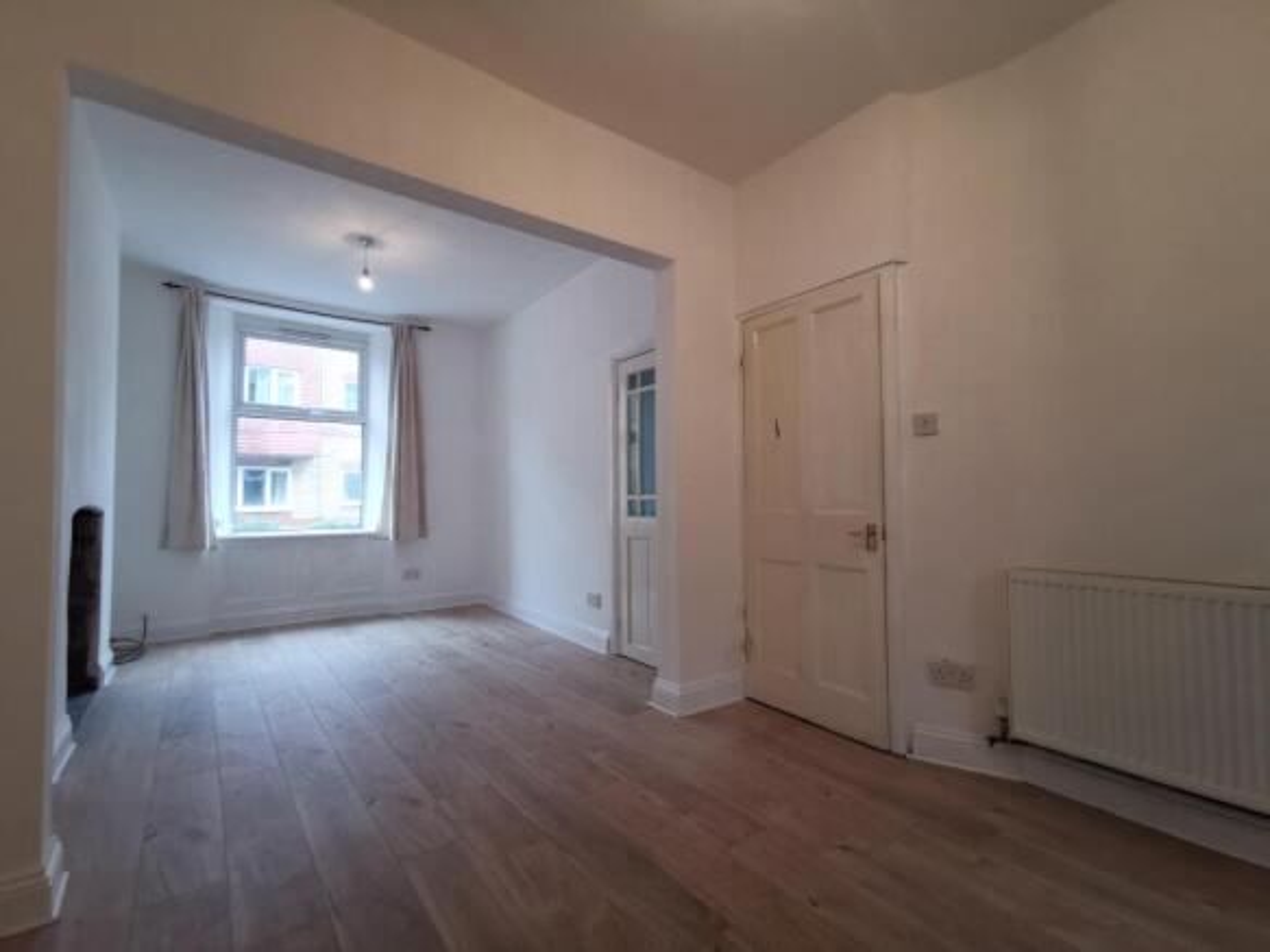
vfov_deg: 78.1
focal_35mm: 16
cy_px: 476
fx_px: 587
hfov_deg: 94.5
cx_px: 635
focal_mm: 2.35
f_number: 2.2
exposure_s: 1/100
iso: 320
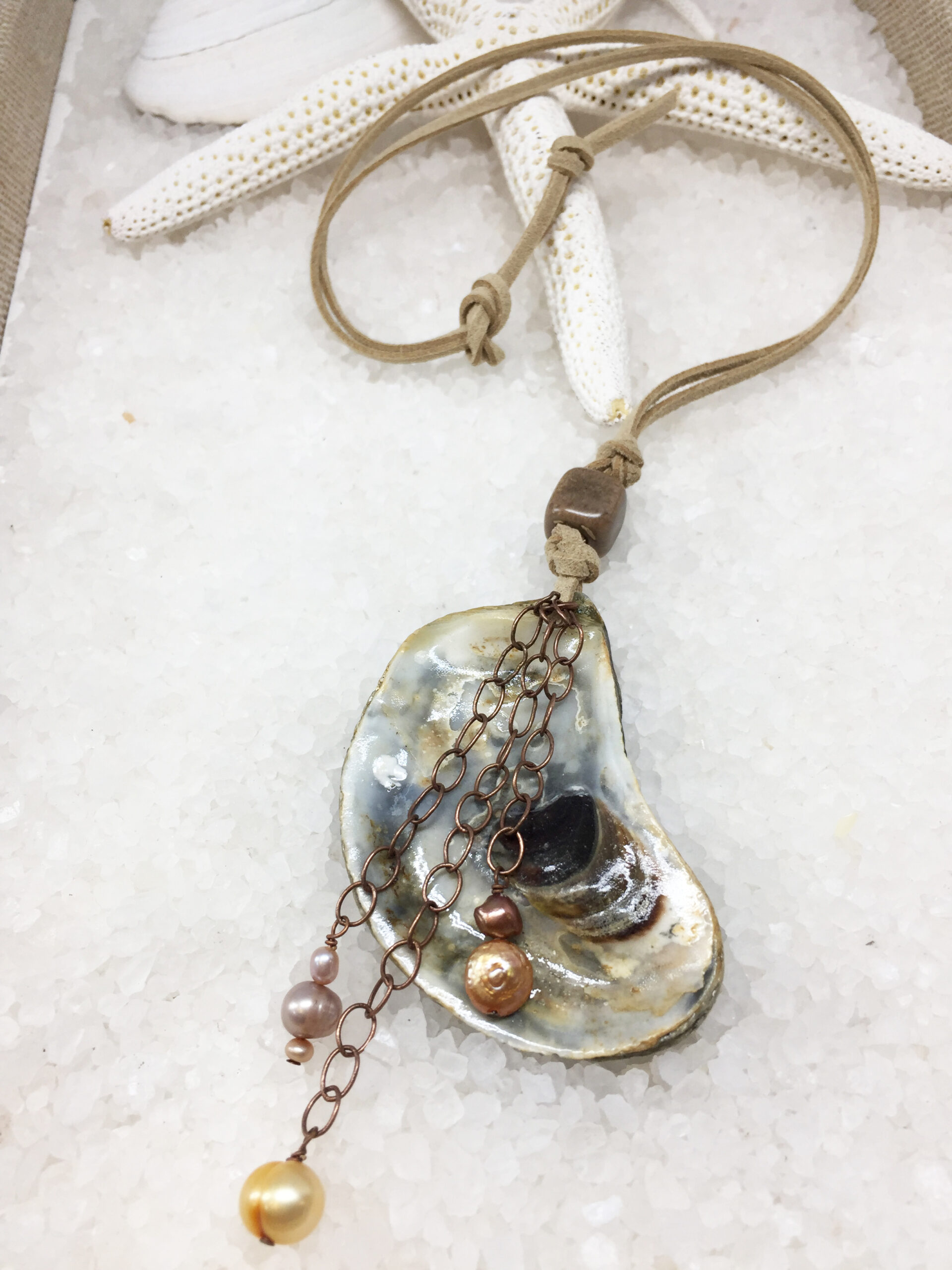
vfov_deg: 61.7
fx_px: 1063
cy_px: 635
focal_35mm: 29
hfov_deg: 48.2
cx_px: 476
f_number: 2.2
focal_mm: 4.15
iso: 32
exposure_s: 1/249
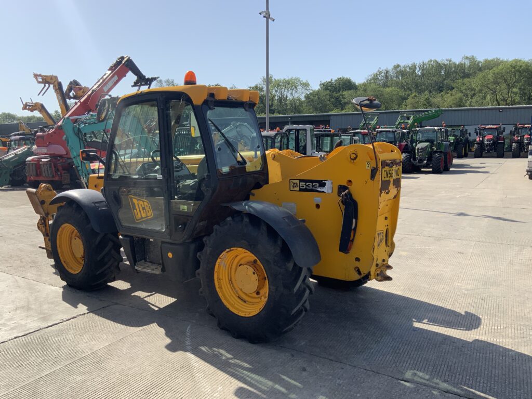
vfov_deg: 48.2
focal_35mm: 29
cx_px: 266
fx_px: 446
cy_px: 200
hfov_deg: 61.7
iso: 16
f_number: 1.8
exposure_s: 1/1675
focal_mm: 3
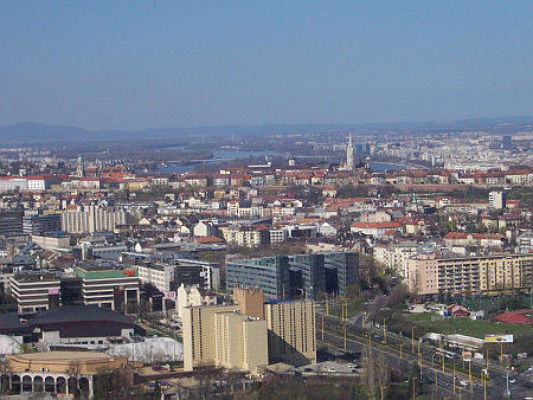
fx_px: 1571
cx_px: 266
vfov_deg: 14.5
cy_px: 200
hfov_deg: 19.3
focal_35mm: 102
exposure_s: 1/350
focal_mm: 16.8
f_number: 9.5
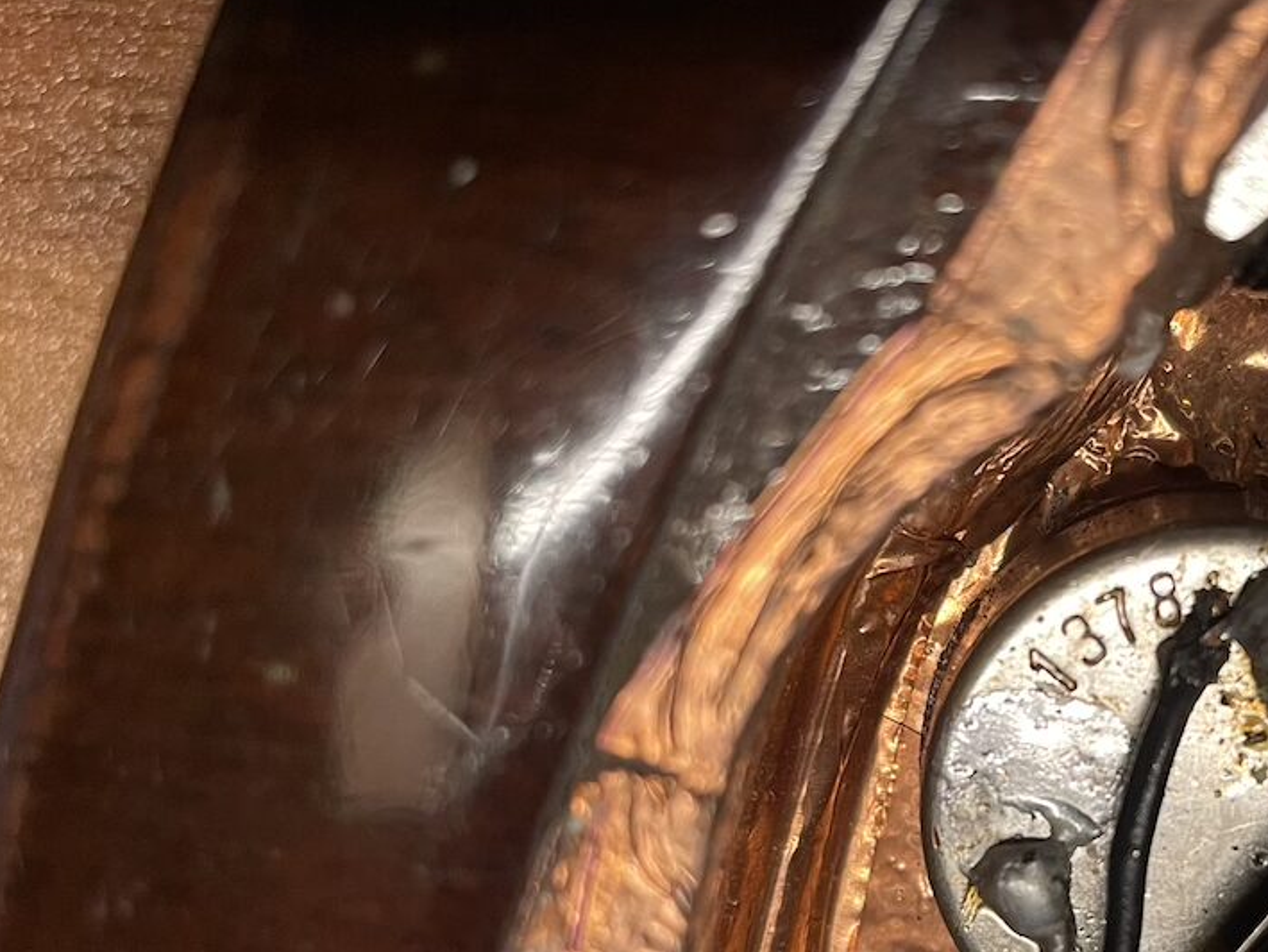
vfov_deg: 26.1
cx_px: 1044
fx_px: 2015
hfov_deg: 33.7
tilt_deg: -78.5
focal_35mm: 55
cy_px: 758
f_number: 1.6
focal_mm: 4.2
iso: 125
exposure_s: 1/64
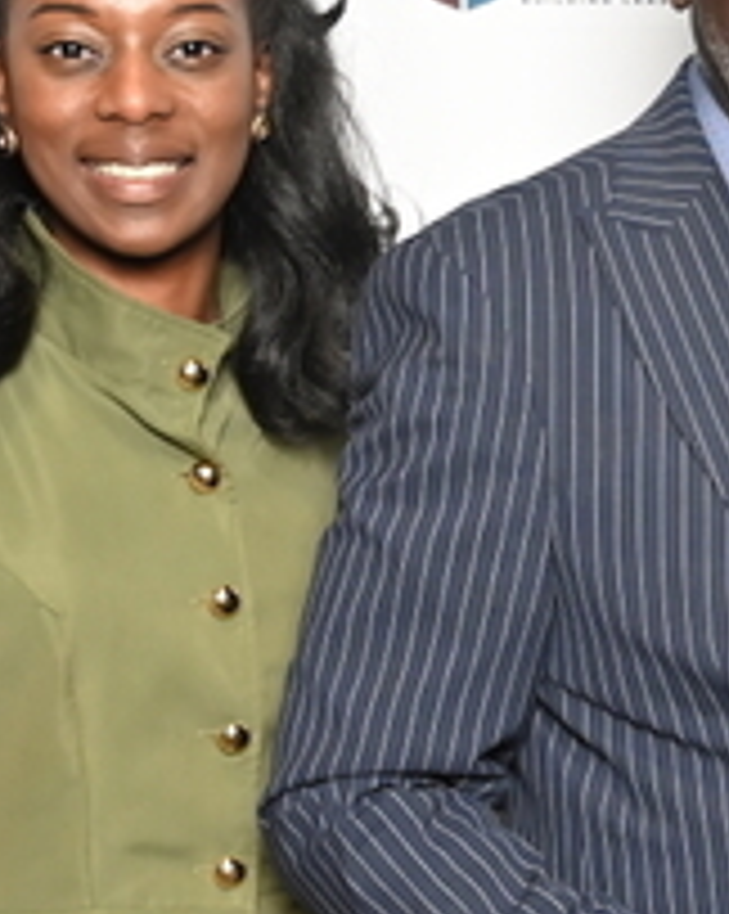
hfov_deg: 11.8
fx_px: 3453
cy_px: 507
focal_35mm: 128
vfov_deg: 15.1
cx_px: 909
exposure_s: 1/125
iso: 2800
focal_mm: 34.5
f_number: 4
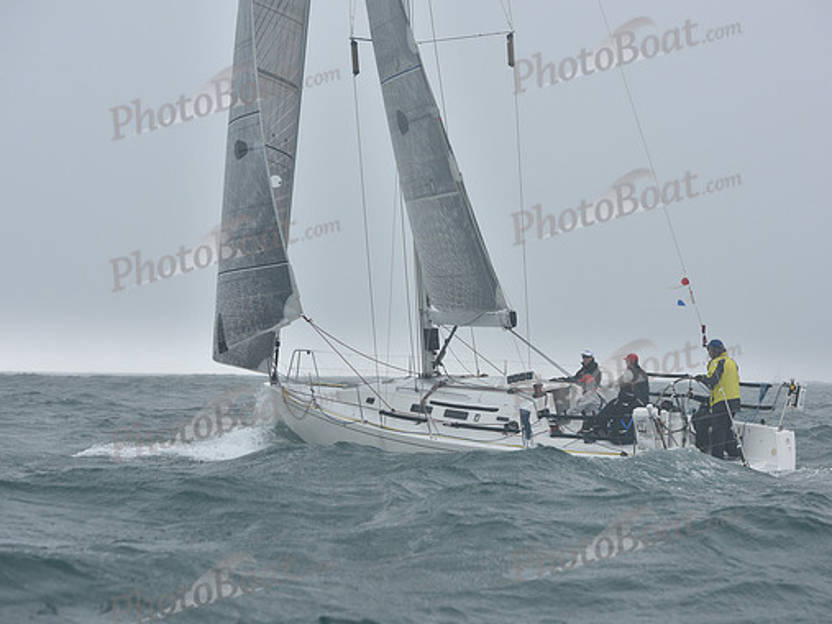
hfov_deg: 25.3
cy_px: 311
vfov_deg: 19.1
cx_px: 427
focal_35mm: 77
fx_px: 1850
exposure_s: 1/800
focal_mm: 70
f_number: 5.6
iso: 320
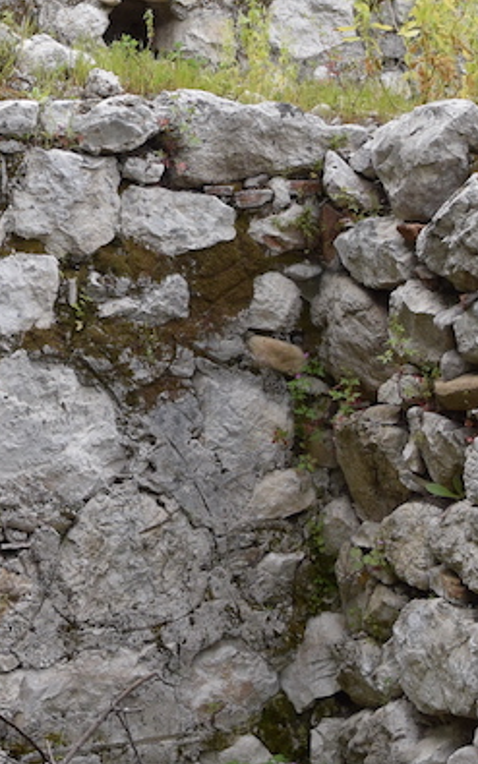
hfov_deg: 6.4
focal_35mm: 203
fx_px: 4228
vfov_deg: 10.3
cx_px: -277
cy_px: 186
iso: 400
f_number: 4.5
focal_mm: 35
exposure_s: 1/800
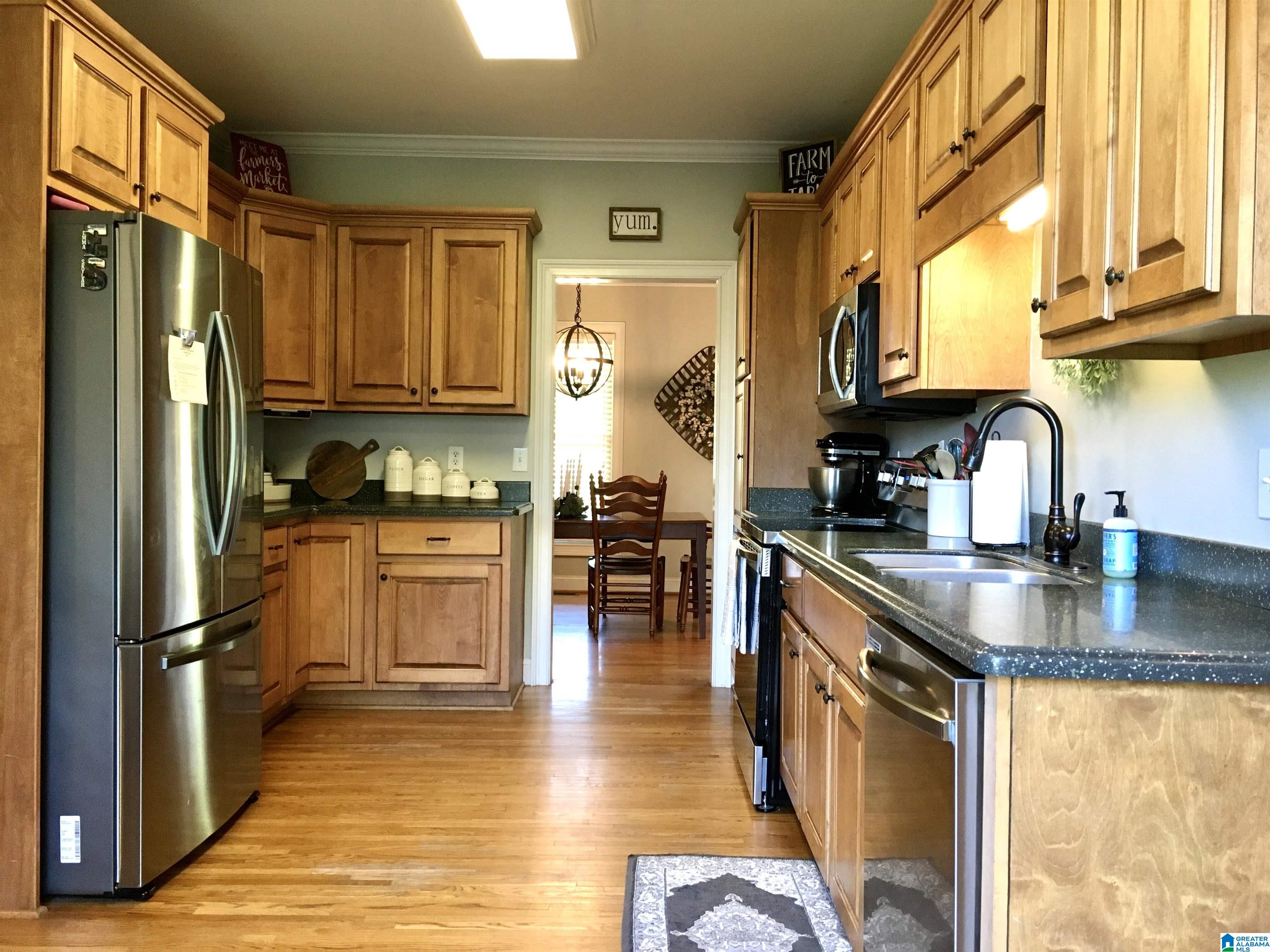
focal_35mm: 29
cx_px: 635
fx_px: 1064
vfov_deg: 48.2
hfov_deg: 61.7
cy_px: 476
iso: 125
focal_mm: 4.15
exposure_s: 1/30
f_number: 2.2
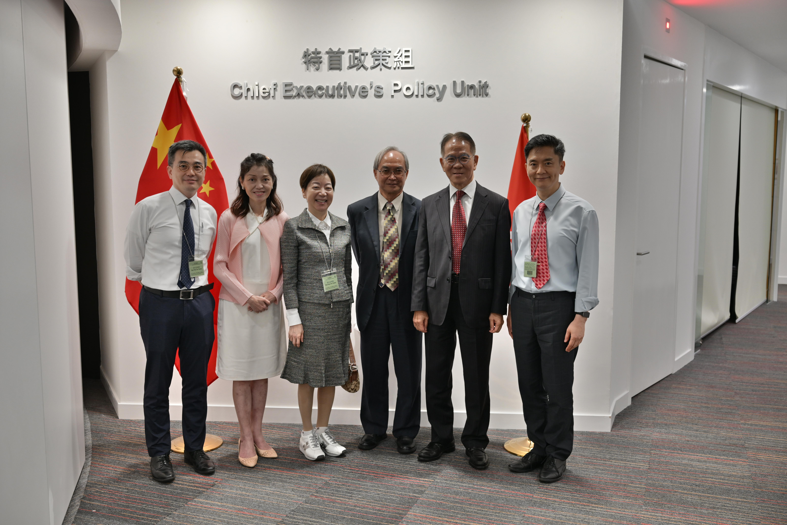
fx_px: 754
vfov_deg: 38.4
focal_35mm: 34
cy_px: 262
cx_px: 394
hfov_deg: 55.1
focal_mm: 34.5
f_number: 4
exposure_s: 1/125
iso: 1600
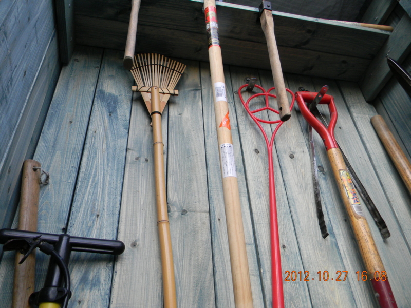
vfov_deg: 49.7
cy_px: 154
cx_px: 206
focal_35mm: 28
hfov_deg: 63.4
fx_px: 332
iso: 80
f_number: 3.5
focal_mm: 5
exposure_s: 1/81.1
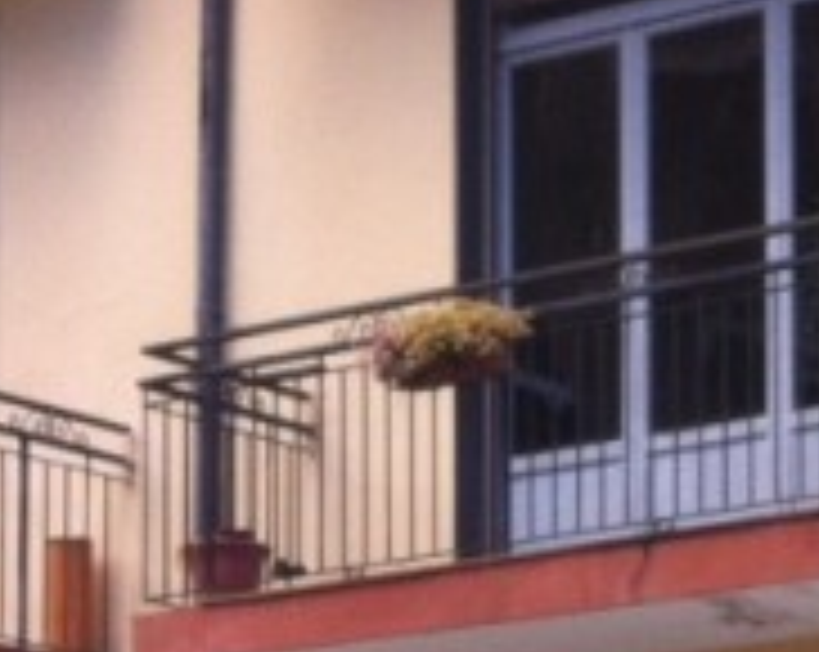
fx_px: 4646
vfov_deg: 7.8
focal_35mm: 192
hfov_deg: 9.8
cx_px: 1220
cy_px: 1079
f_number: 2.8
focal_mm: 3.85
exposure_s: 1/328
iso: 80
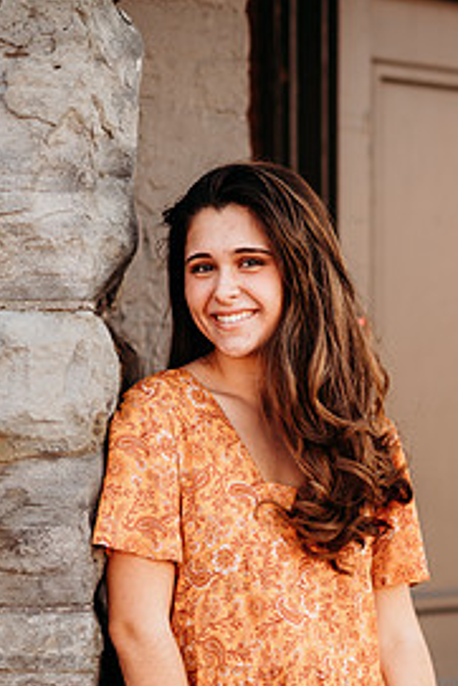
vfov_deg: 14.5
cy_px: 521
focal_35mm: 141
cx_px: 251
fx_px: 2687
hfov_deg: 9.7
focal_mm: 85
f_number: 2
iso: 160
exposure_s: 1/500
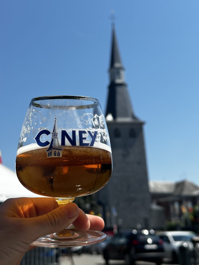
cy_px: 132
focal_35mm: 48
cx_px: 100
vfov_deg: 39.7
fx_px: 368
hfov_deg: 30.3
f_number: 1.78
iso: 64
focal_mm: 6.86
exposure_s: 1/4367
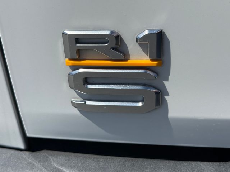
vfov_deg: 30.3
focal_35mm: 48
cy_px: 86
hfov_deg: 39.7
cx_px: 115
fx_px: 319
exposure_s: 1/7874
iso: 80
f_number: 1.78
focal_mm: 6.76
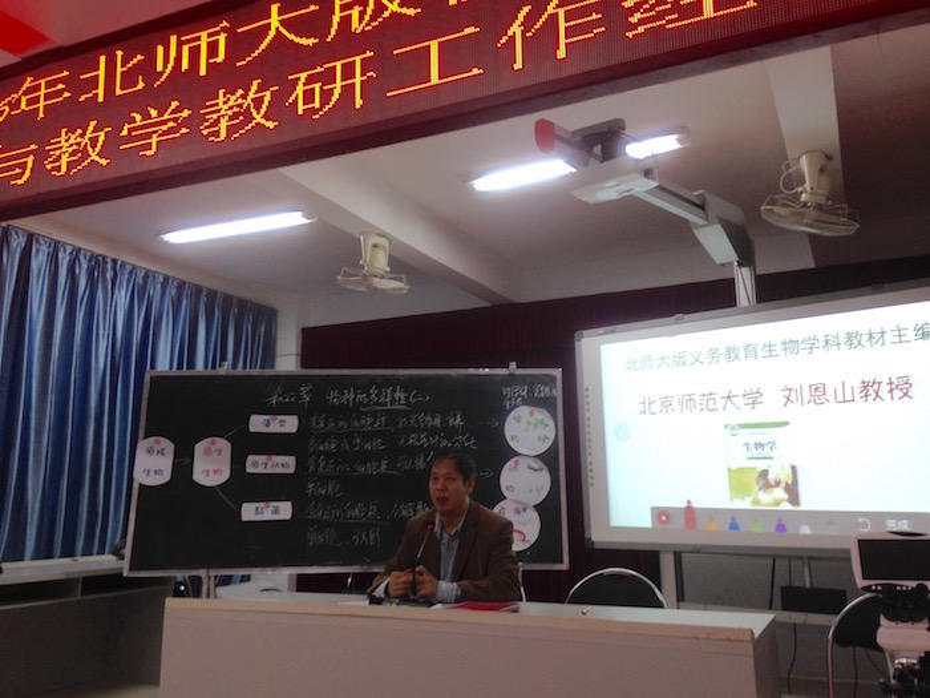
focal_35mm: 33
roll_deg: -0.1
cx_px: 465
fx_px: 887
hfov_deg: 55.4
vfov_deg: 42.9
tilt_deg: +9.5
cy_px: 349
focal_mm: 4.12
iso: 50
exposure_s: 1/24
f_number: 2.4
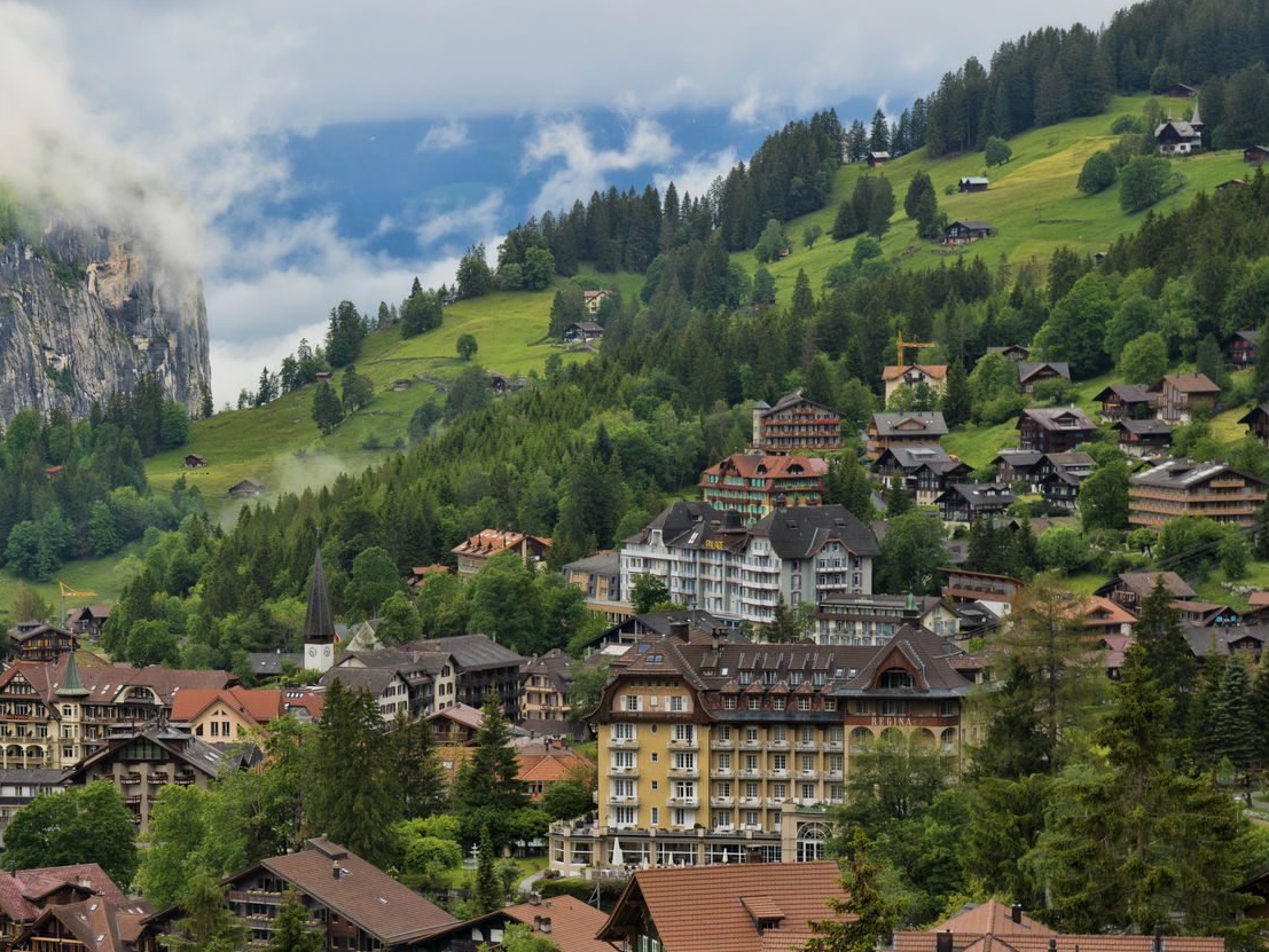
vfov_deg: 11.8
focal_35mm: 125
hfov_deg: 15.7
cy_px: 722
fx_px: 4584
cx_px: 307
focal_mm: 75
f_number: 8
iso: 800
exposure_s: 1/1000
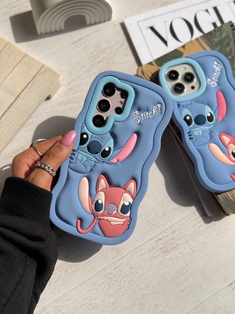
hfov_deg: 30.3
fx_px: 434
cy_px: 157
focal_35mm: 48
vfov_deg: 39.7
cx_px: 118
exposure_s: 1/5848
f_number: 1.78
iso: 64
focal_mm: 6.76
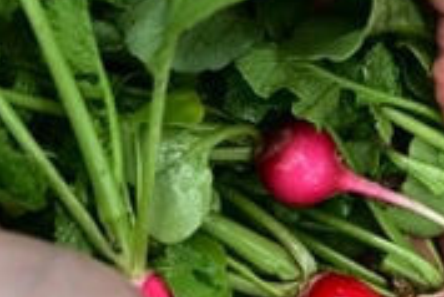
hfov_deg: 14.1
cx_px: 304
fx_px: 1790
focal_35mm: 145
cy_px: 322
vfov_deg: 9.4
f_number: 4.5
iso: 400
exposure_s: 1/500
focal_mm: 43
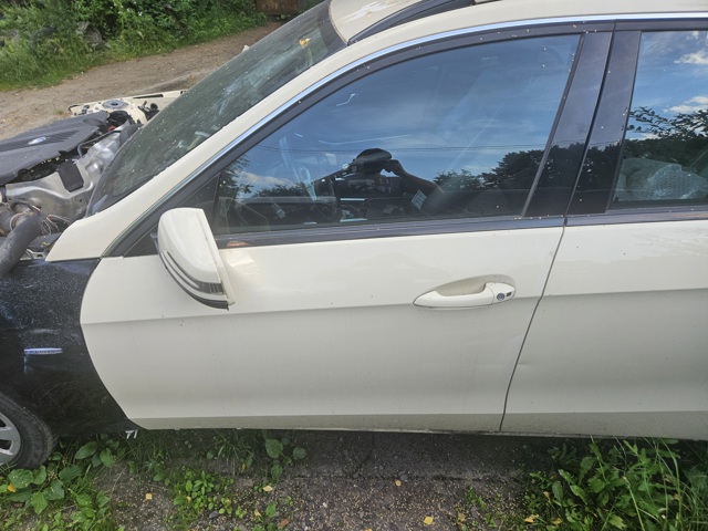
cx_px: 354
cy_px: 266
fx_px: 470
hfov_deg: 73.9
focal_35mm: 23
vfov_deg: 58.9
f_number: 1.8
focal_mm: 5.4
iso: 50
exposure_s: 1/719
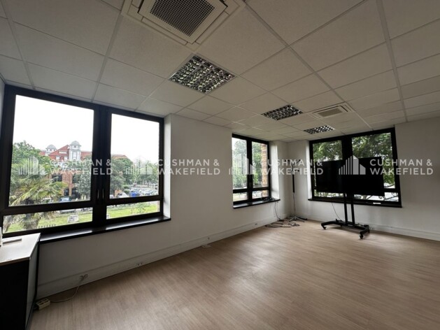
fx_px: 178
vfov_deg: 85.7
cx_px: 220
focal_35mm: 14
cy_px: 165
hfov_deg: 102.1
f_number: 2.2
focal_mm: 2.22
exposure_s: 1/109
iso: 40
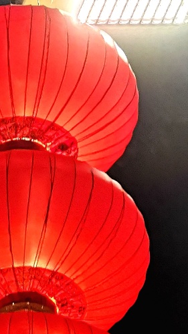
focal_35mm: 335
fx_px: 2971
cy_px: 315
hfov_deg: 3.6
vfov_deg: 6.4
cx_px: -4
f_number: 2.4
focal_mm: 7.48
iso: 160
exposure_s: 6
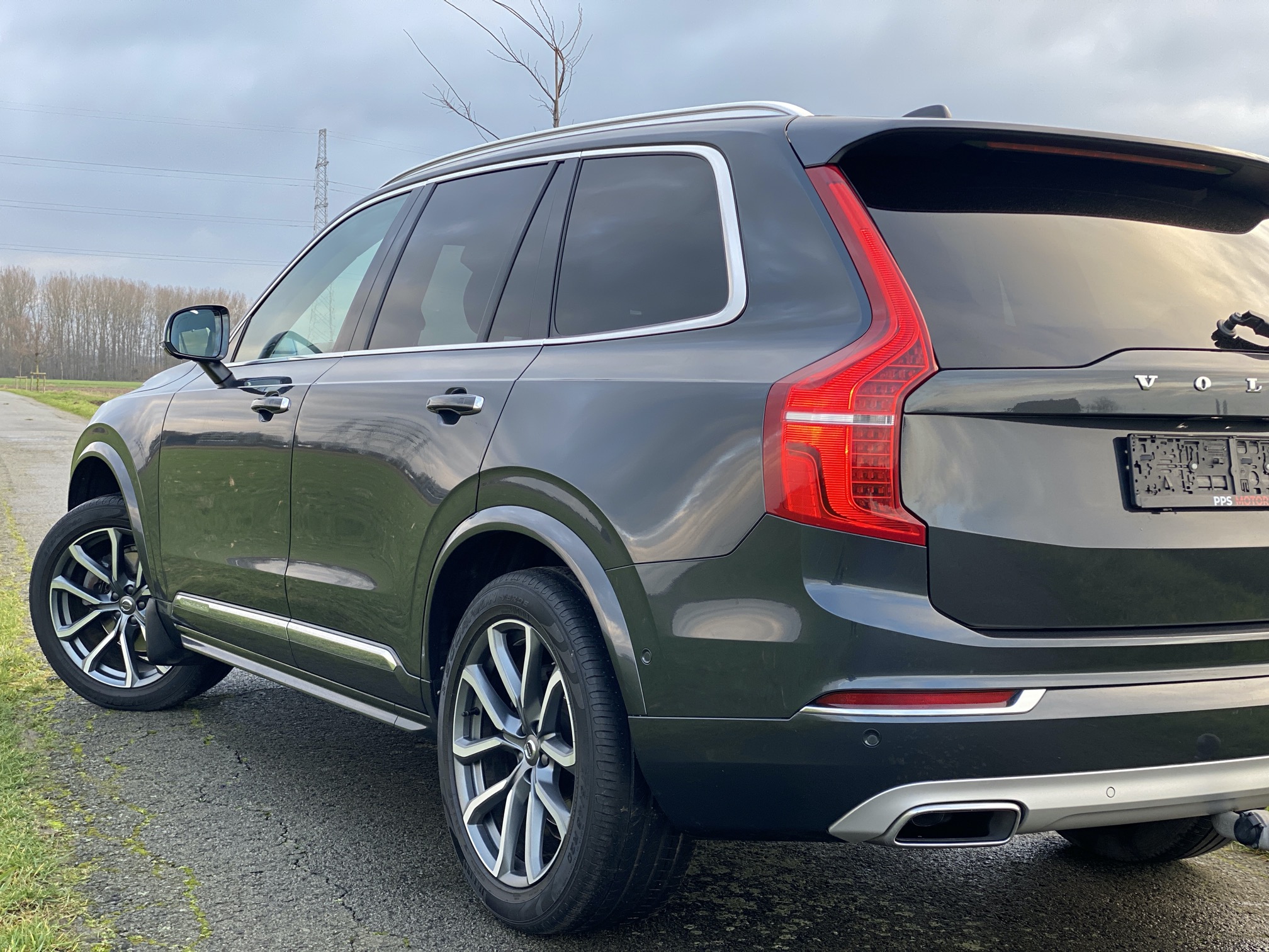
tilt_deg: -2.4
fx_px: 1906
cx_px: 634
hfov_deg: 36.8
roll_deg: -1.7
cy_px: 476
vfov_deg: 28.0
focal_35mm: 52
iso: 40
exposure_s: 1/122
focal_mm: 6
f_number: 2
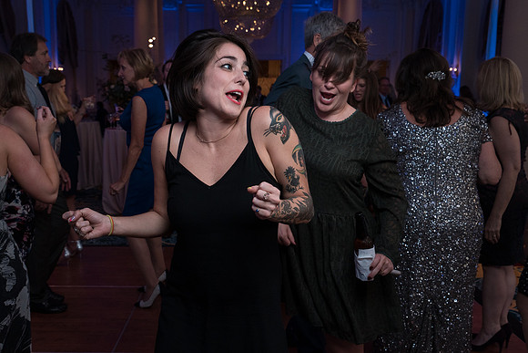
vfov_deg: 33.1
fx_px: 593
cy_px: 200
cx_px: 226
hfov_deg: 47.9
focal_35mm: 40
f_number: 5.6
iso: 2000
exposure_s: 1/200
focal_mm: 35
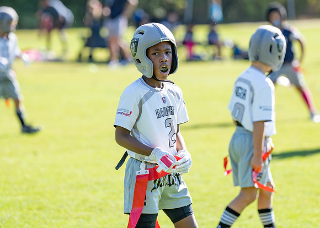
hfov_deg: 10.2
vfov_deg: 7.3
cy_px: 93
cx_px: 157
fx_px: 1794
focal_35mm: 197
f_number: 2.8
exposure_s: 1/2000
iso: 250
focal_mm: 134
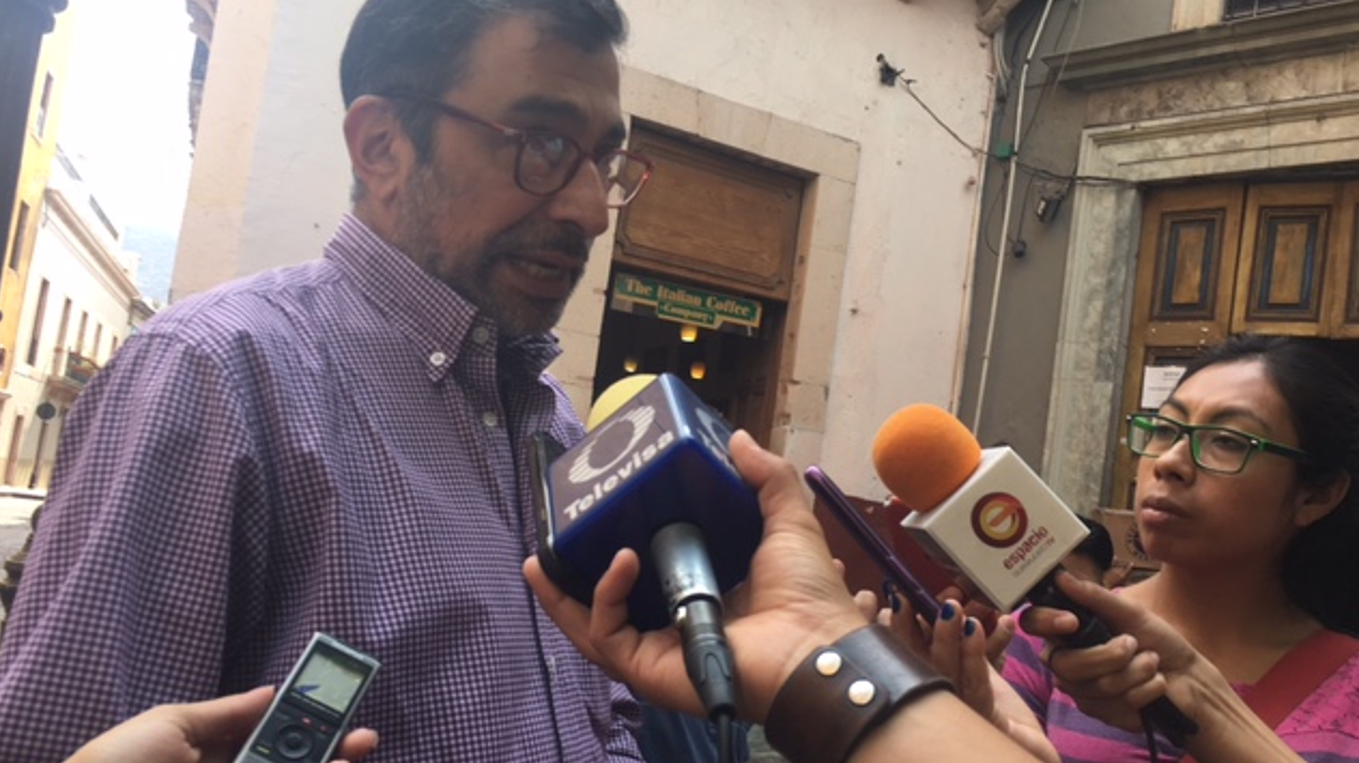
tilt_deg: +5.1
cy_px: 430
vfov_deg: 36.6
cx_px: 675
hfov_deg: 61.0
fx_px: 1153
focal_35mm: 32
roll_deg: -10.2
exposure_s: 1/186
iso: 25
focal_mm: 4.15
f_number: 2.2
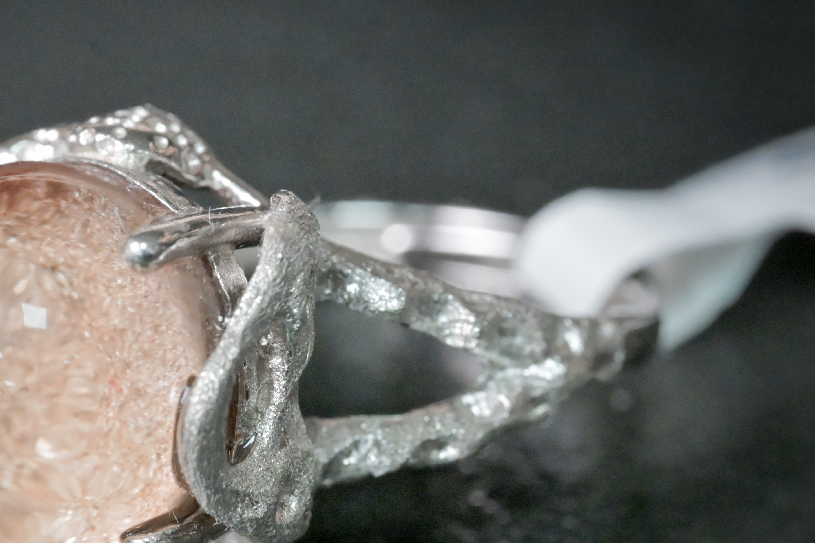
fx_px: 3961
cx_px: 151
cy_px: 381
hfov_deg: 11.7
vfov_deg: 7.8
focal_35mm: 175
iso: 7200
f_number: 16
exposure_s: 1/125
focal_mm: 105
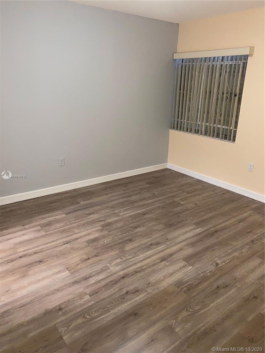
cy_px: 176
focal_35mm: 26
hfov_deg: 53.1
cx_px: 132
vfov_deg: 67.3
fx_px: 265
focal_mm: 4.25
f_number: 1.8
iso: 400
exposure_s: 1/40
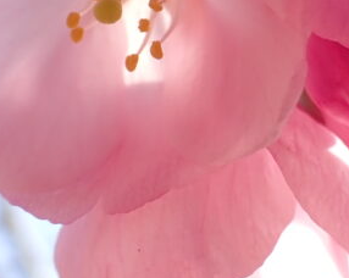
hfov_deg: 18.3
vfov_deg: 14.5
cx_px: 223
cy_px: 18
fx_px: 1083
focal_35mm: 105
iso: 100
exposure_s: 1/320
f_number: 3.2
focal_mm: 5.4
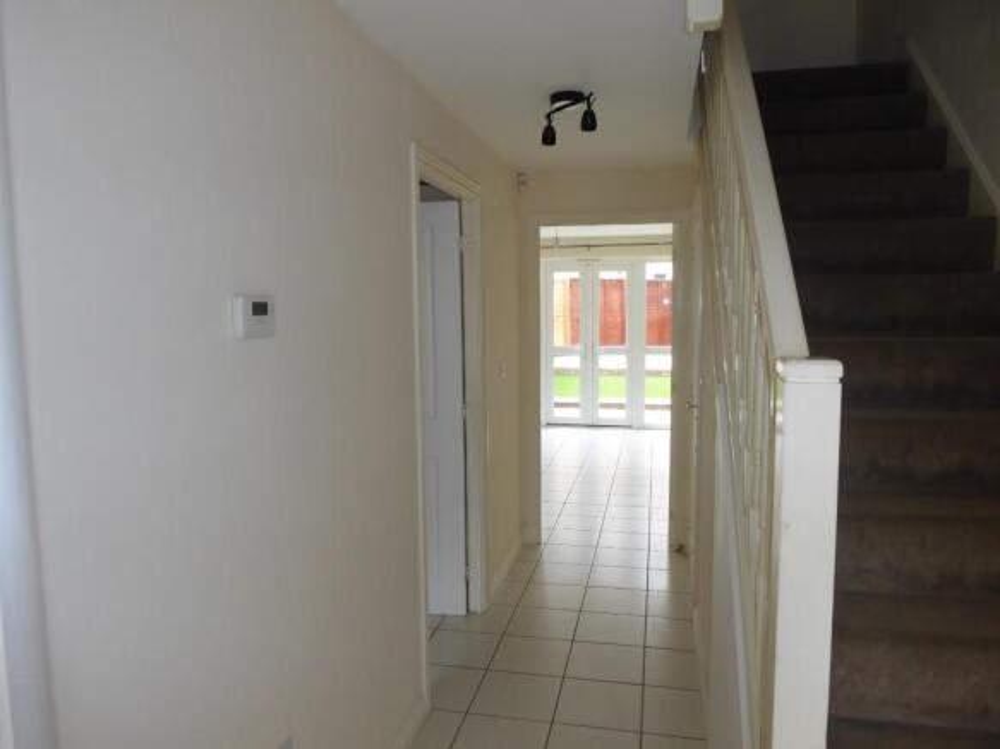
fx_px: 693
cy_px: 374
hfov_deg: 71.6
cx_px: 500
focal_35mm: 24
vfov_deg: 56.8
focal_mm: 4.3
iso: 200
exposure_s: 1/60
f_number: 4
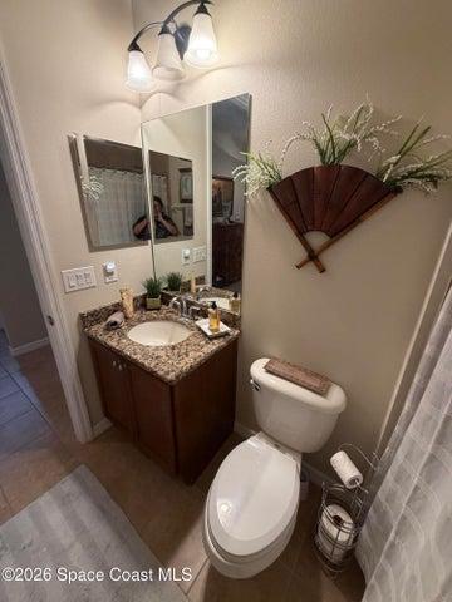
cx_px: 226
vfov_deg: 102.1
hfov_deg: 85.7
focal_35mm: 14
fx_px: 244
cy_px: 301
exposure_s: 1/120
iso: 320
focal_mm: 2.22
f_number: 2.2
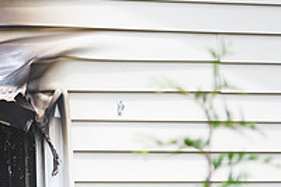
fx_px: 2036
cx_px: -93
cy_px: 209
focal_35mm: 261
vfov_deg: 5.2
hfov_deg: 7.8
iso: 200
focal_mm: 90
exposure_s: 1/800
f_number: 3.2
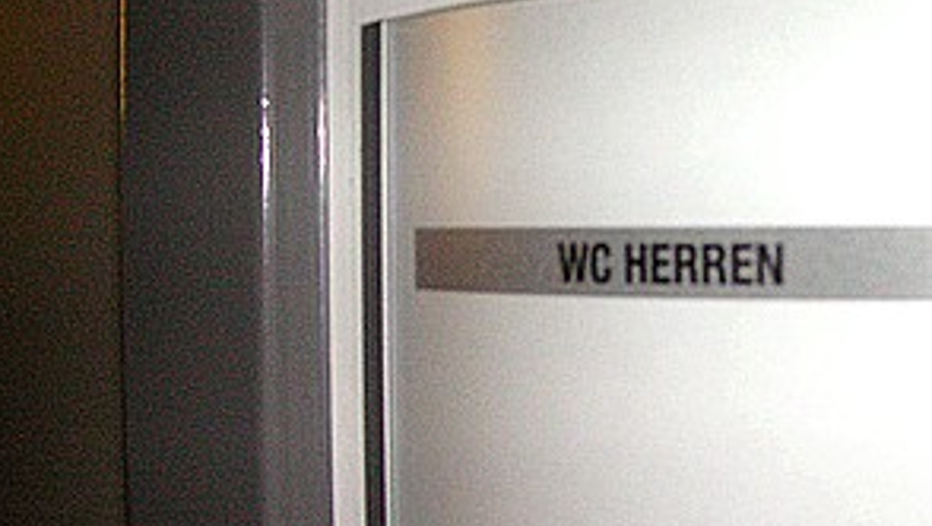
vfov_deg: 19.2
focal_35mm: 63
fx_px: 1558
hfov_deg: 32.5
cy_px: 233
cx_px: 723
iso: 160
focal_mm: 6.1
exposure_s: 1/45
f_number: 2.8
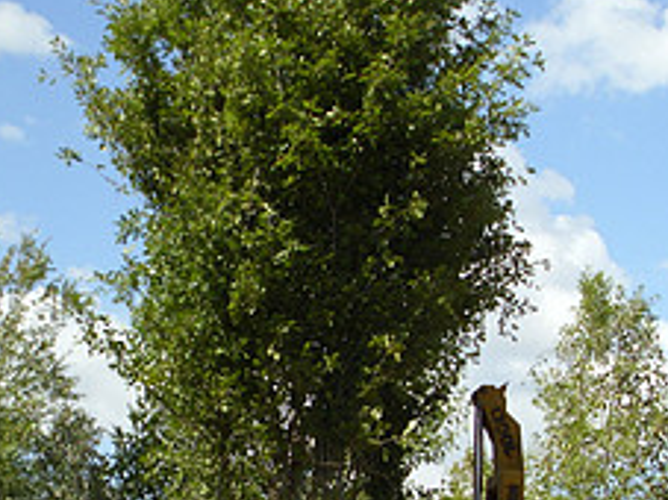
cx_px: 577
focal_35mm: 97
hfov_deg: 19.9
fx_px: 1871
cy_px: 460
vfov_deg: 15.0
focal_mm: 6.3
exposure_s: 1/117
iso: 50
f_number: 7.3
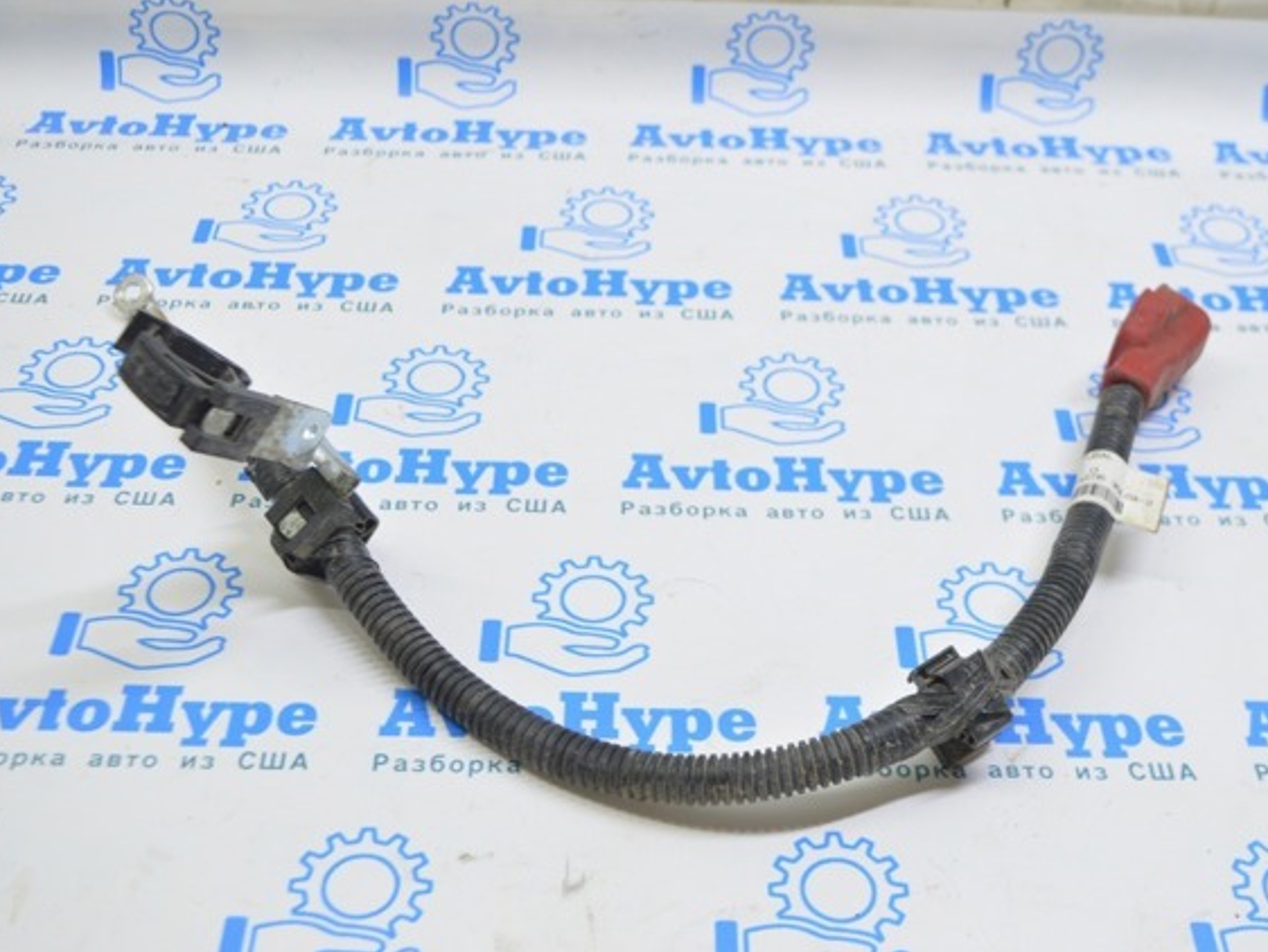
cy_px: 475
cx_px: 693
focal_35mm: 48
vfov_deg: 30.6
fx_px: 1742
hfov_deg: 40.0
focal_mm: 29
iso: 400
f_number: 5.6
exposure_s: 1/20
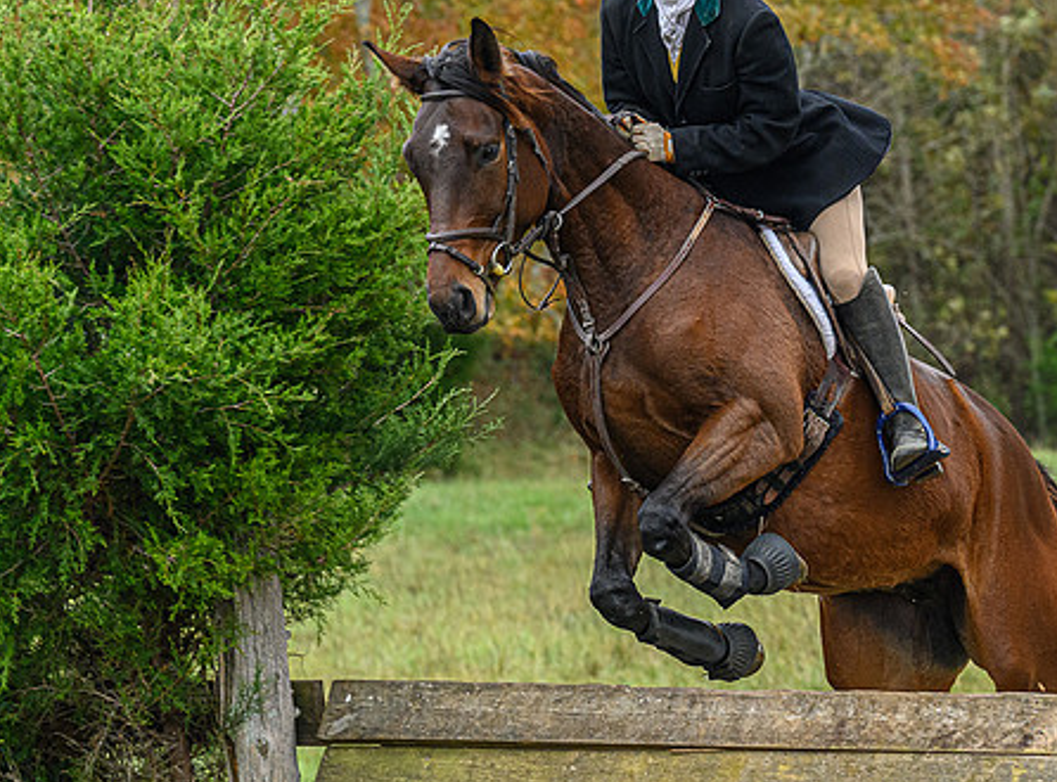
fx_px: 5652
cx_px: 541
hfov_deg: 10.7
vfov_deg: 7.9
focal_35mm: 186
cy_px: 384
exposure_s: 1/800
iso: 1000
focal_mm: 80
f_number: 3.5
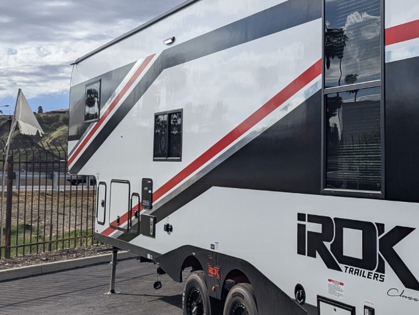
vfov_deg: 29.0
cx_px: 392
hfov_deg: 35.4
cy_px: 117
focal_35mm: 50
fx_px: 606
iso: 47
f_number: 1.85
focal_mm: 6.81
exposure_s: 1/4049
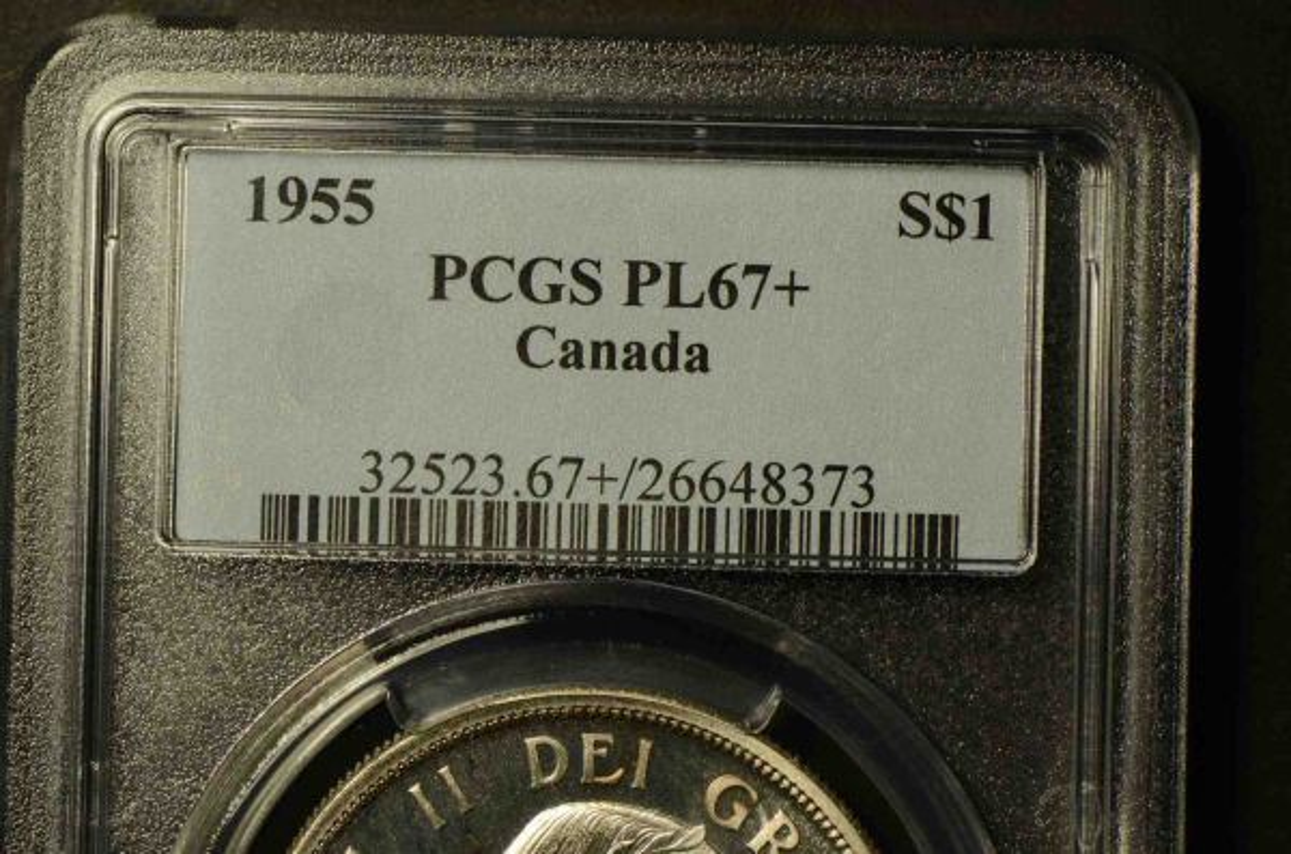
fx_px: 5635
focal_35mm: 158
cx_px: 646
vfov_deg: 8.7
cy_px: 427
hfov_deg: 13.1
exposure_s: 1/13
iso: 100
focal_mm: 105
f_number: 11
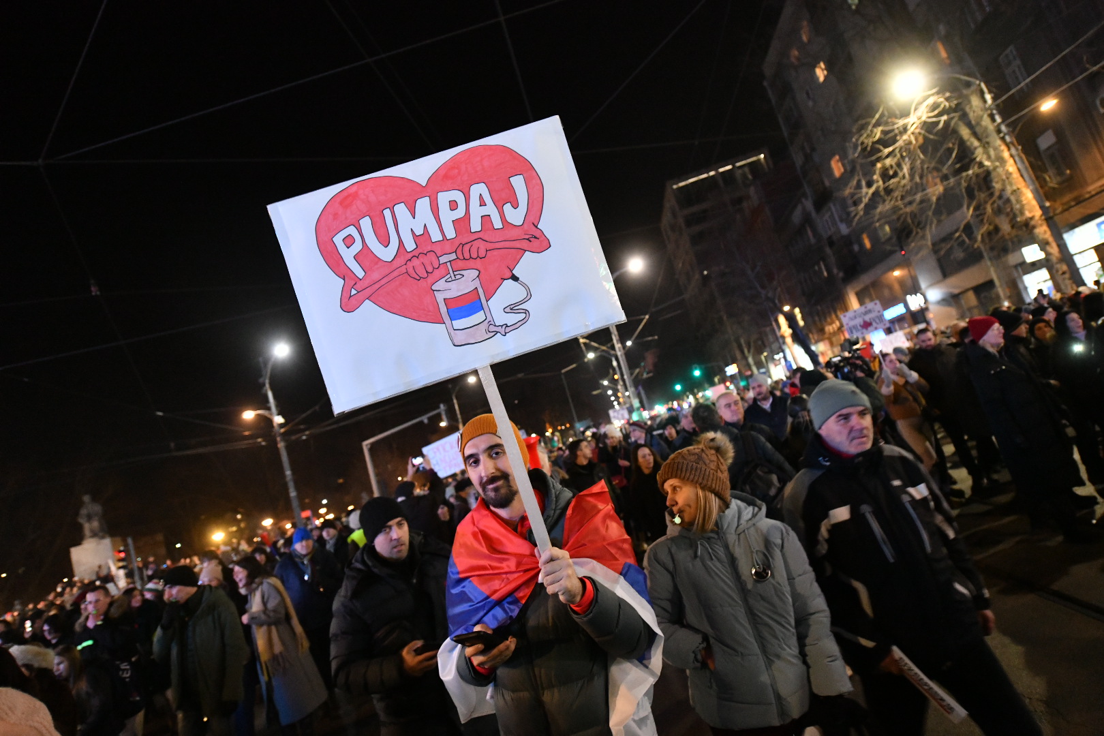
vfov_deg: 59.5
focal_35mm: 21
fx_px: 644
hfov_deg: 81.2
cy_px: 368
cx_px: 552
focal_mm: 21
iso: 6400
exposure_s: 1/80
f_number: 3.2
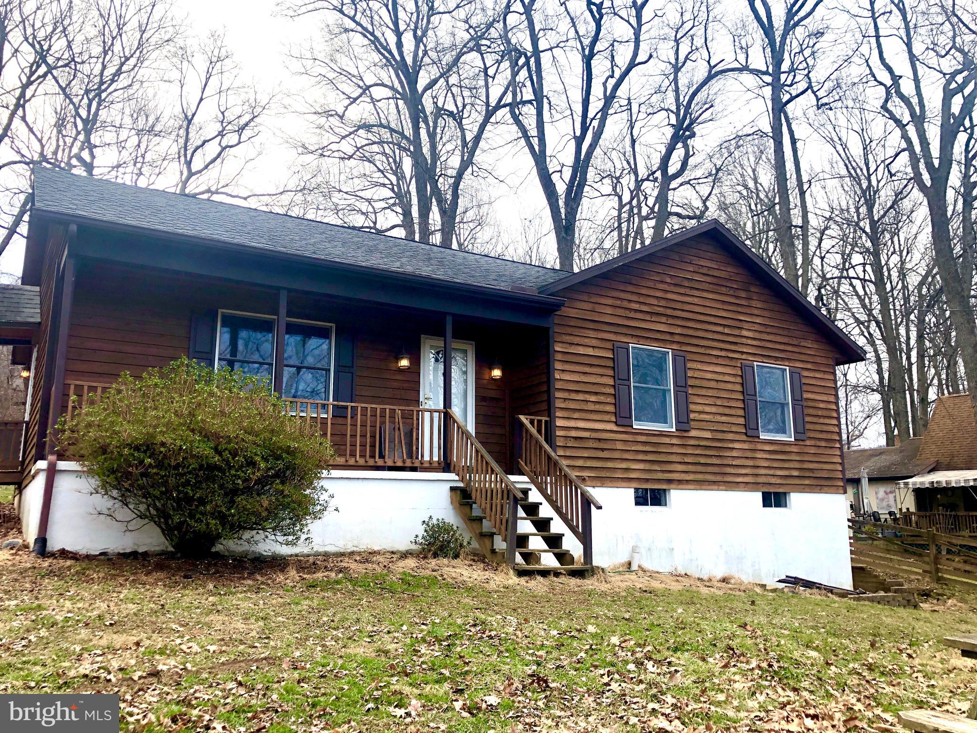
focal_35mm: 28
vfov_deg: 49.7
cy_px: 366
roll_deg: +0.2
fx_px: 790
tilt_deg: +10.2
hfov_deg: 63.4
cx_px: 488
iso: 20
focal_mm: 3.99
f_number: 1.8
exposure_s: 1/461
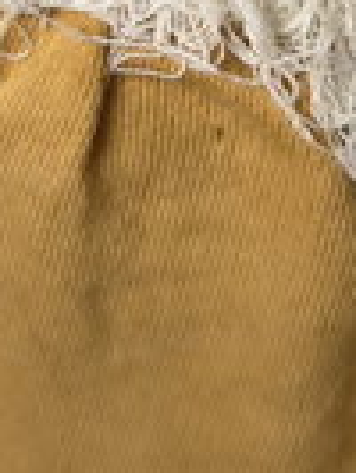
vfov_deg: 17.5
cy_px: -308
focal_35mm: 96
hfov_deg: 15.4
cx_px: 171
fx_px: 1314
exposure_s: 1/100
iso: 137
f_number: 1.8
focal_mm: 5.56
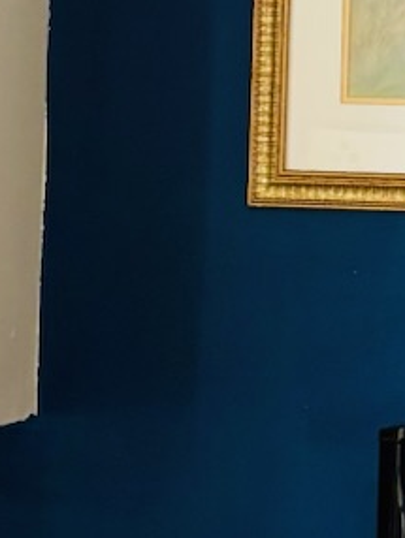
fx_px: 2897
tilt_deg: +0.3
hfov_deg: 7.9
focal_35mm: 186
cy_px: 196
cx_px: 582
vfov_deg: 10.6
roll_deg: -2.0
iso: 125
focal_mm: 5.96
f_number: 1.6
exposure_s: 1/60
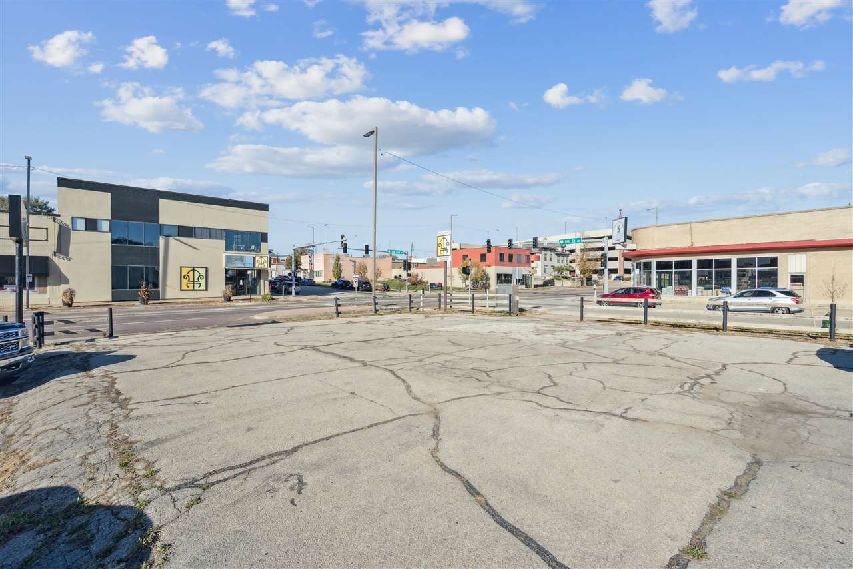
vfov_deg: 70.4
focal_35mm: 17
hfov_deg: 93.3
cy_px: 284
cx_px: 426
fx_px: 403
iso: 400
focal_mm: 17
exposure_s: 1/1250
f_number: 10
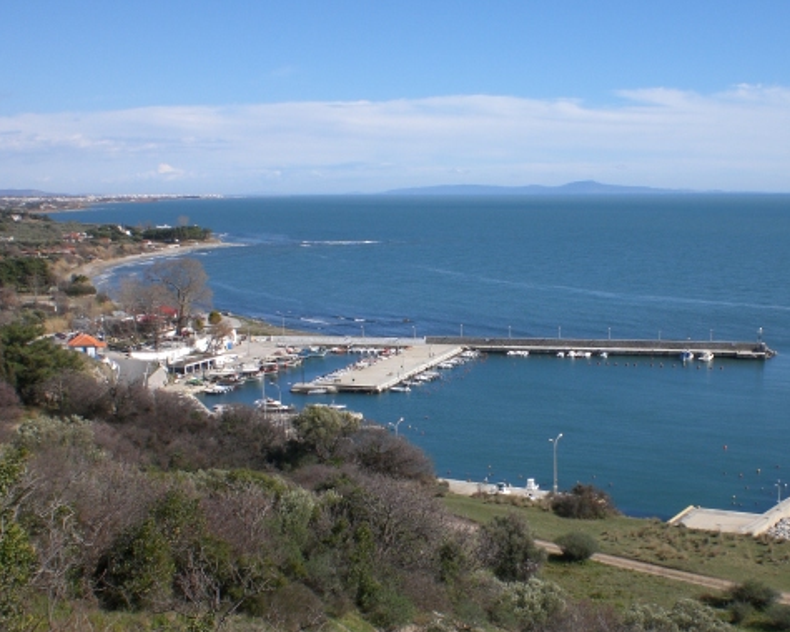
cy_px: 389
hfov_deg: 37.0
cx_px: 514
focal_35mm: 50
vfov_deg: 30.1
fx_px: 1169
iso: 50
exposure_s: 1/500
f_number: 4.4
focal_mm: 6.3
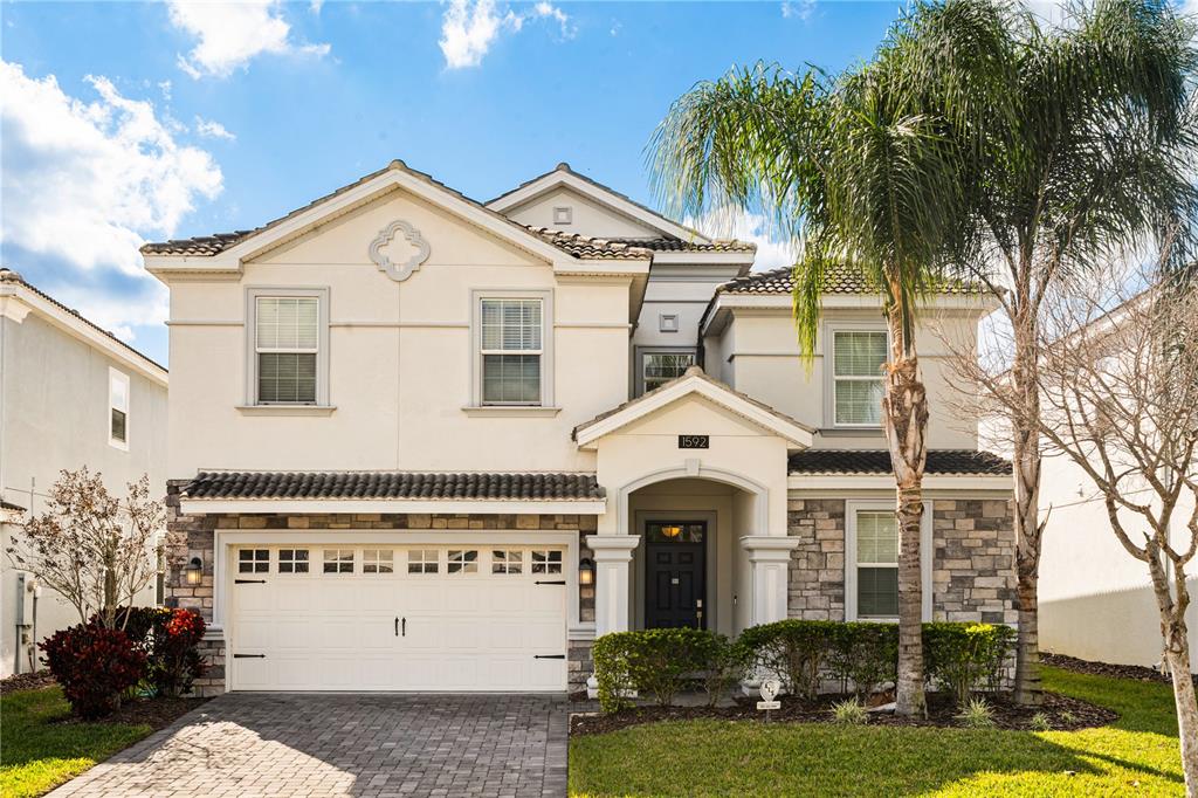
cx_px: 599
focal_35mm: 35
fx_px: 1164
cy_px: 399
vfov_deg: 37.8
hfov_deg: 54.4
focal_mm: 35
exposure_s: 1/160
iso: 320
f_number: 13
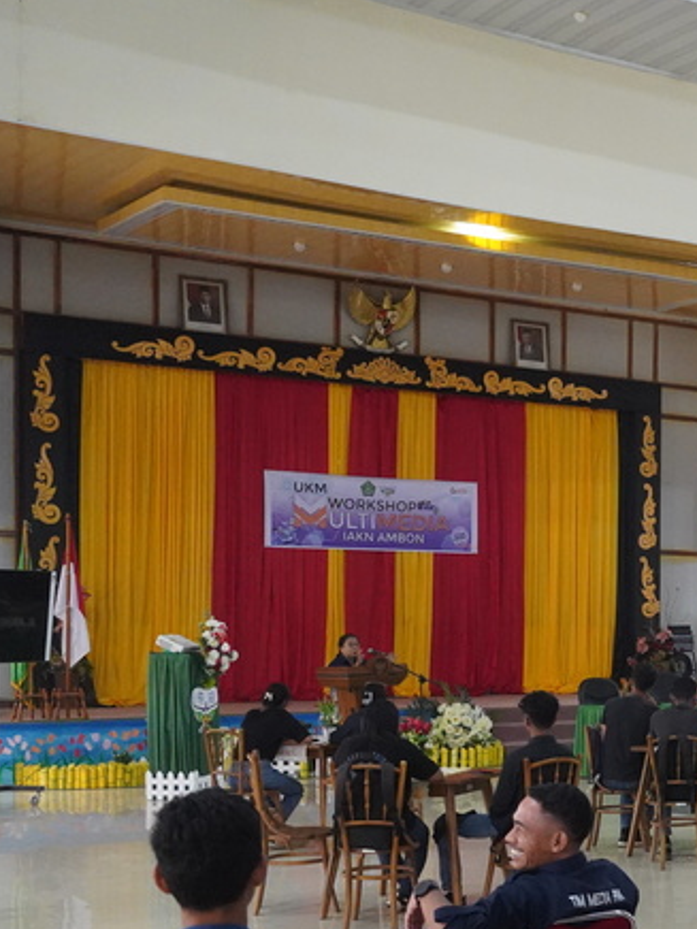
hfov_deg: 20.9
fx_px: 1718
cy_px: 662
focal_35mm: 64
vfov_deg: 29.9
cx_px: 906
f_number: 4
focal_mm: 29
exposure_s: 1/160
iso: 8000
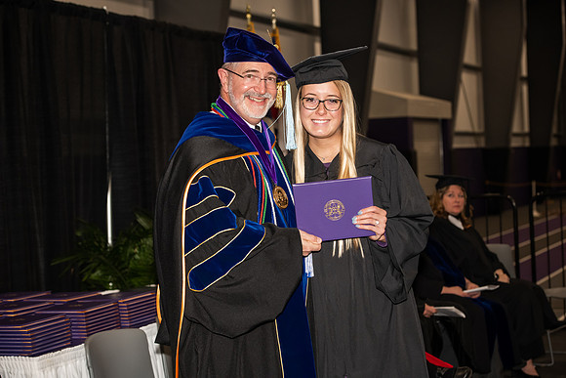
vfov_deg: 16.7
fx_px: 1289
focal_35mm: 82
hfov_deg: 24.8
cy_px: 189
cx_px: 283
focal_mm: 82
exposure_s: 1/200
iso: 1000
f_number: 5.6
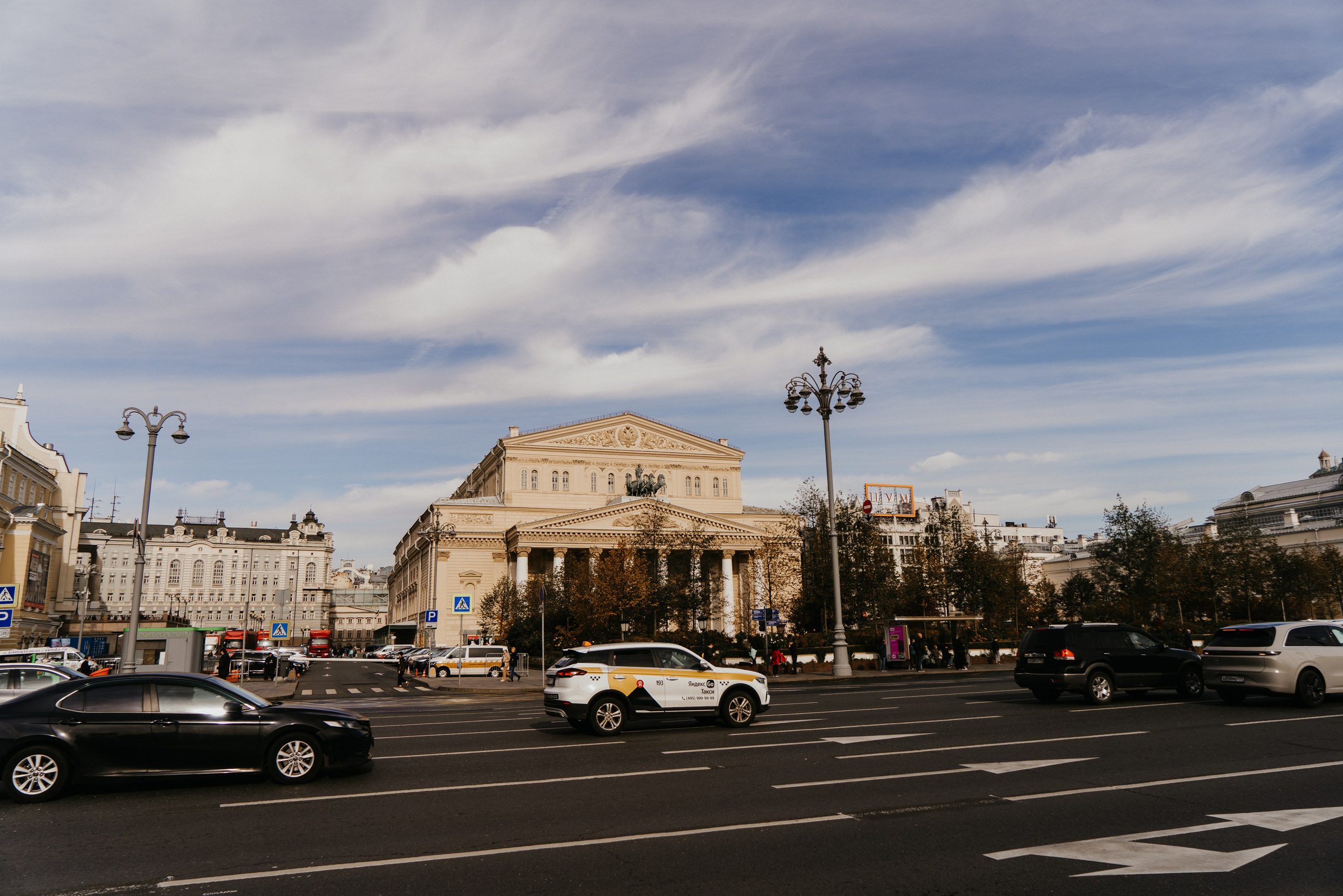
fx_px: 895
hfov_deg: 73.7
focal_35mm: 24
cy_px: 448
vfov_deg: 53.1
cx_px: 672
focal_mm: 24
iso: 100
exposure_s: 1/500
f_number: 4
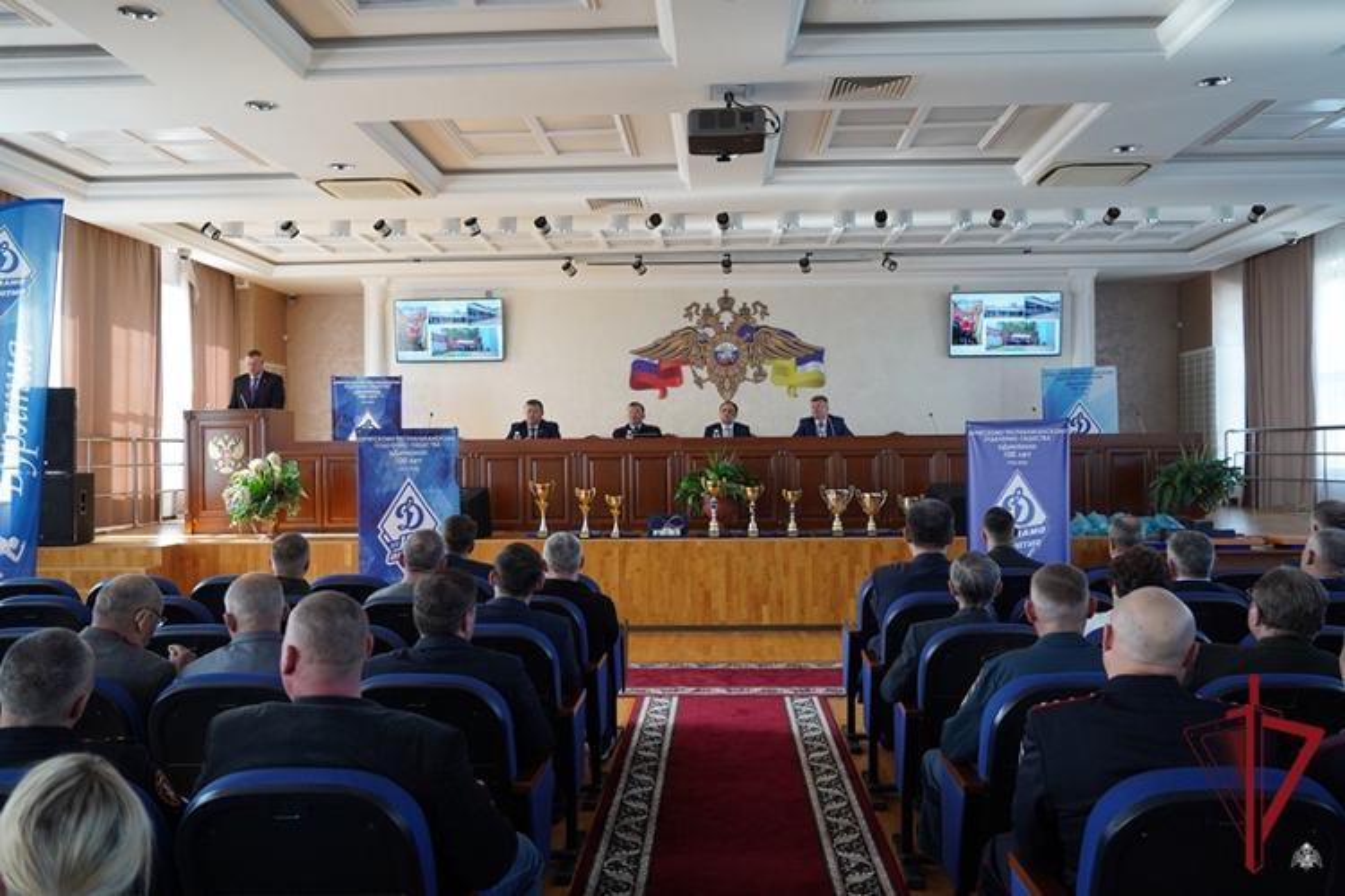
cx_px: 672
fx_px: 1158
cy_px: 448
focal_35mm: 31
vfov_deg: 42.3
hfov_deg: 60.3
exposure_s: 1/160
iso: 1250
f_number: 4.5
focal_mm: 31
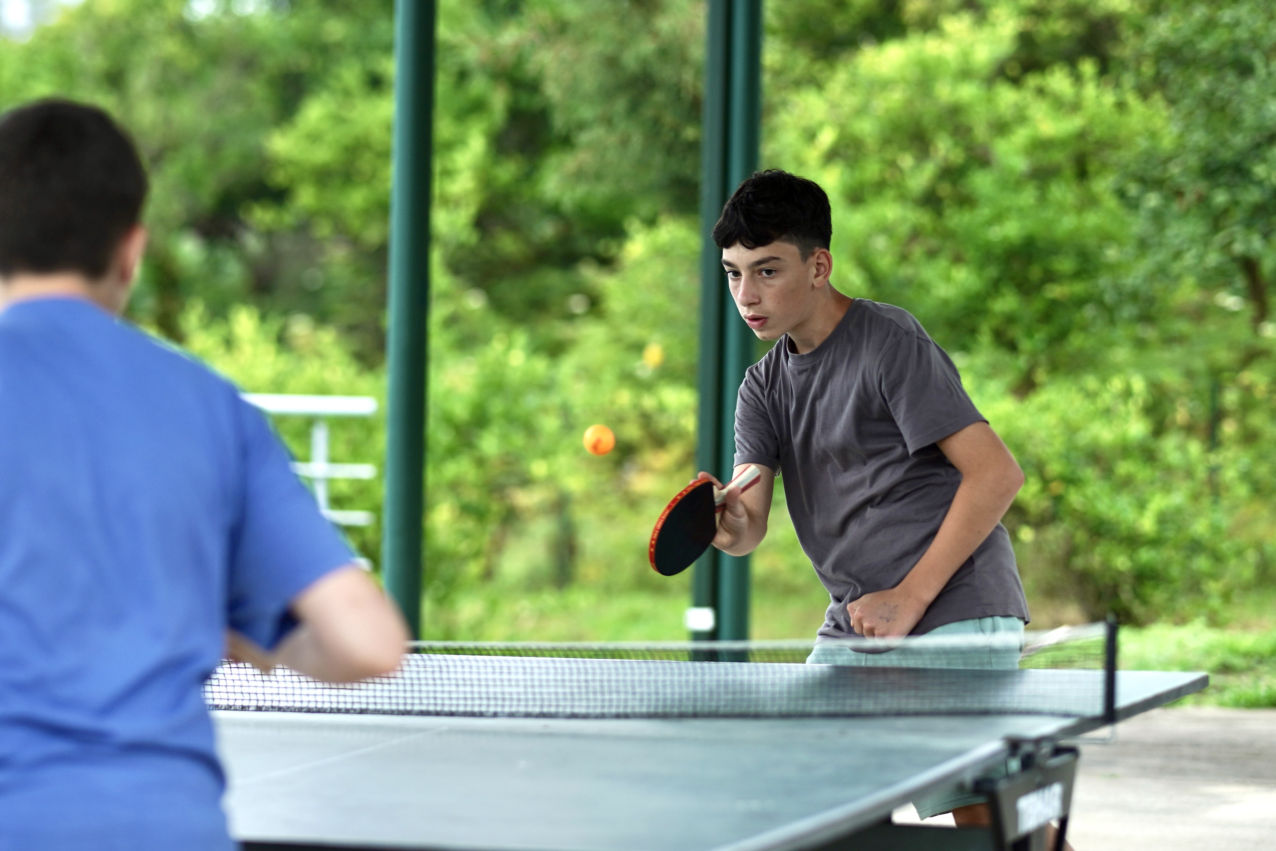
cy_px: 426
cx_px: 638
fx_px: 4501
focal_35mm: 127
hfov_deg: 16.1
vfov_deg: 10.8
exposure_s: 1/800
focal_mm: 85
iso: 100
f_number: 2
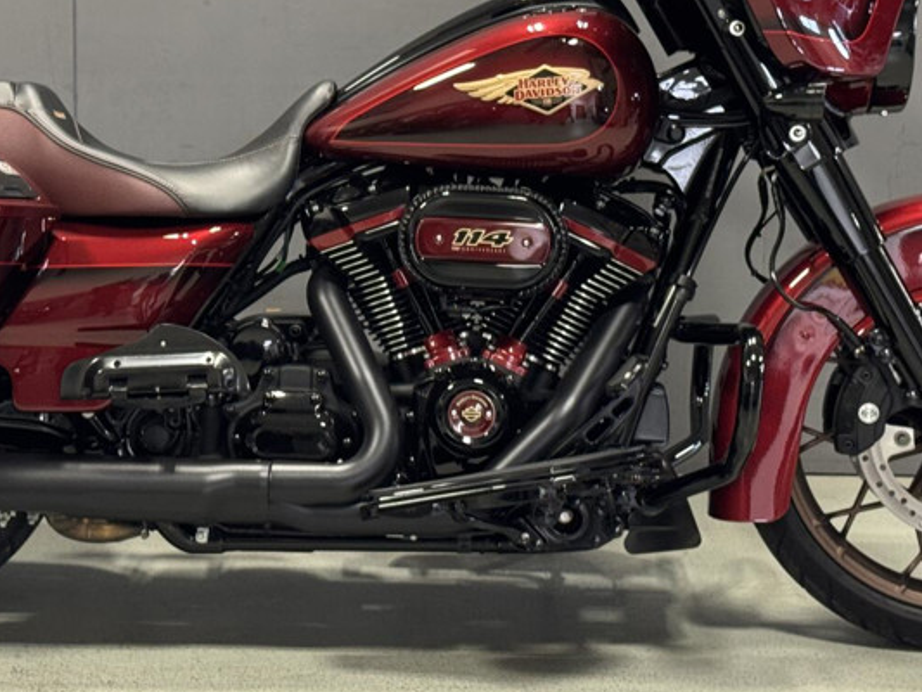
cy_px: 206
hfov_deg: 20.4
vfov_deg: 15.4
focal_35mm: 96
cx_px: 323
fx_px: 2558
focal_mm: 6.76
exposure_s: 1/40
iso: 200
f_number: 1.78
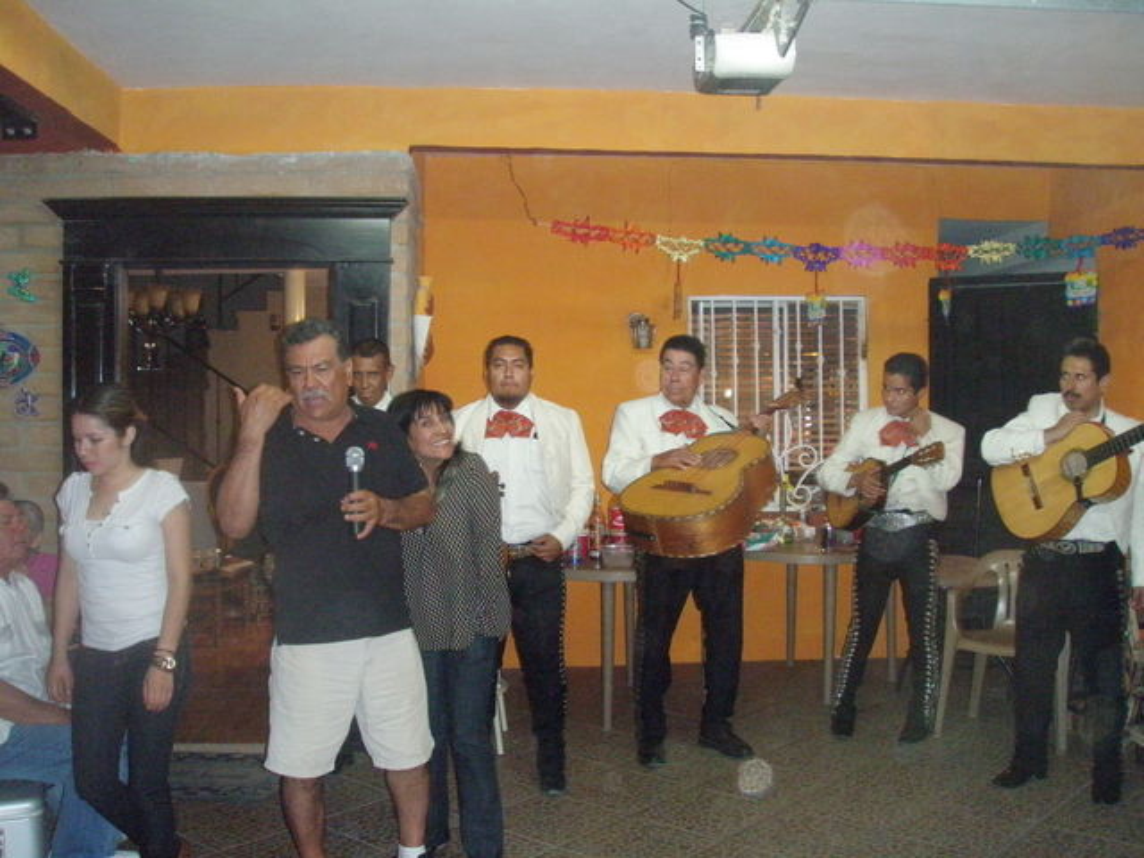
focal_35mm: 38
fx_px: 1256
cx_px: 572
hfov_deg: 49.0
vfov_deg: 37.7
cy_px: 429
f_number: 3.5
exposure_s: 1/30
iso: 640
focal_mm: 6.7
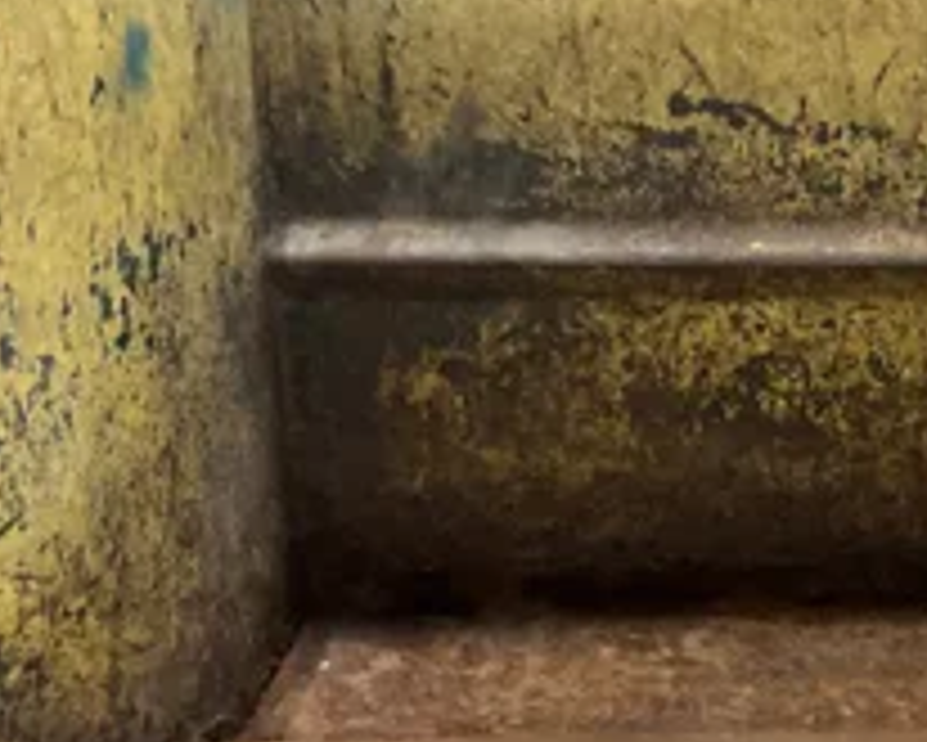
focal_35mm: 55
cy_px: 436
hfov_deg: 32.6
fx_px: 1510
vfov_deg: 27.6
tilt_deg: -25.5
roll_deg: -1.1
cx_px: 810
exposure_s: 1/30
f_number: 1.8
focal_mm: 3
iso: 400
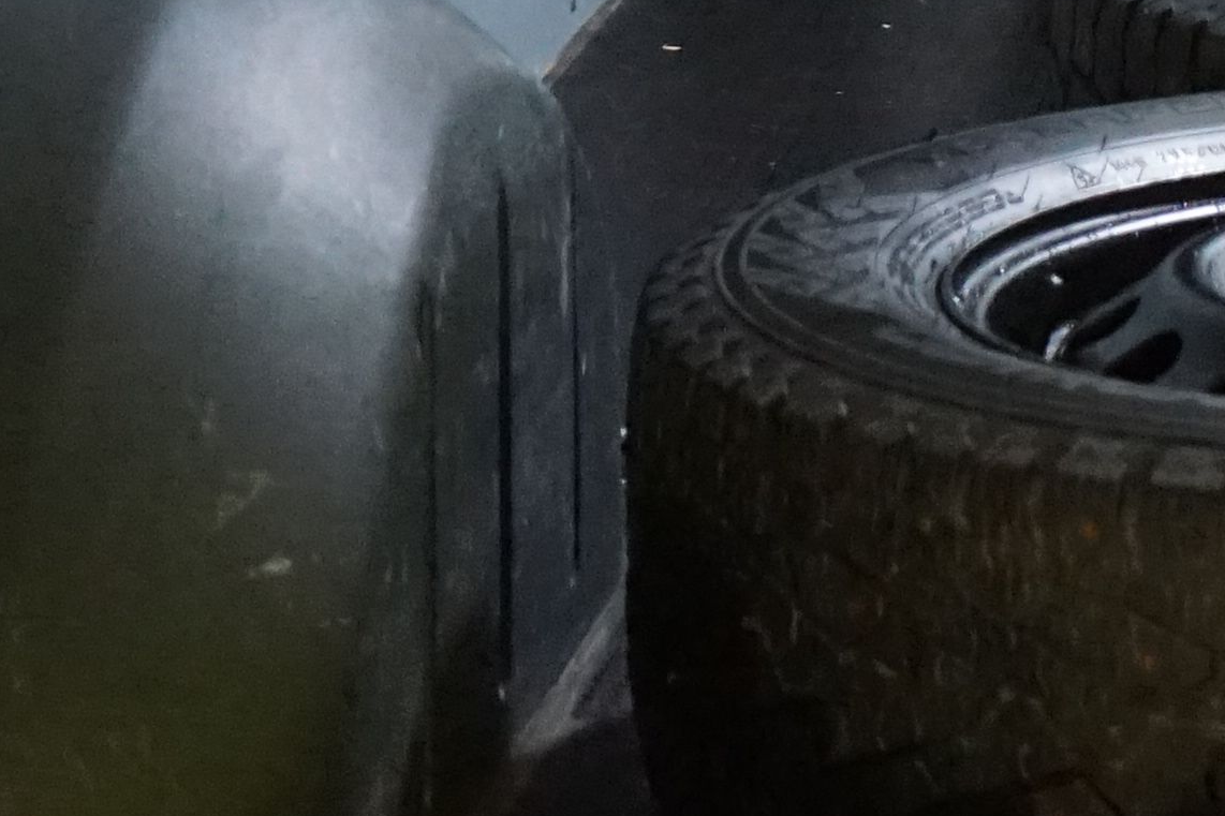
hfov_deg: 8.6
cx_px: 2495
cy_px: -421
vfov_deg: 6.0
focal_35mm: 226
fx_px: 7689
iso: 6400
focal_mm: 43
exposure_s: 1/125
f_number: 4.5
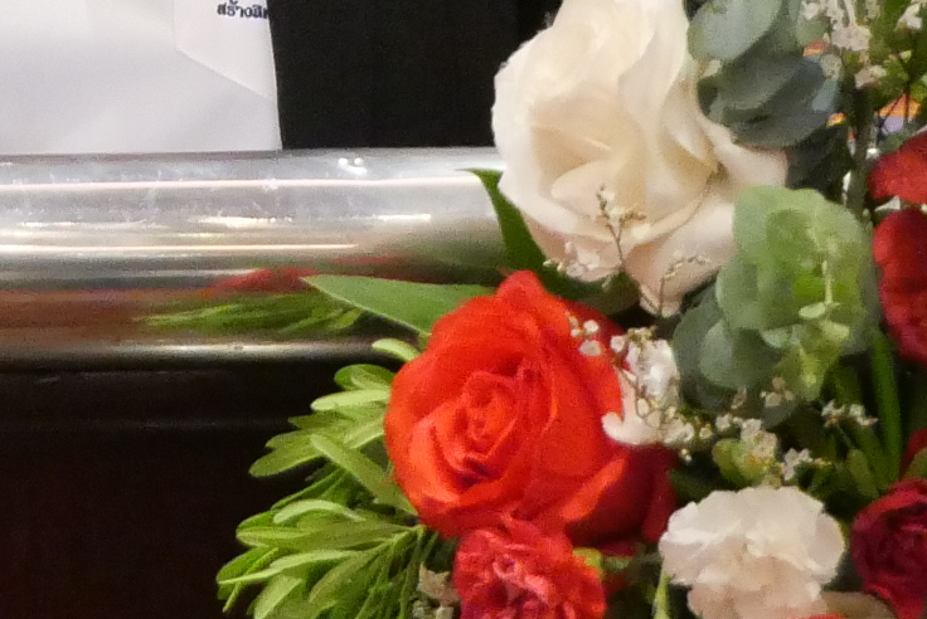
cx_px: -219
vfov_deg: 5.8
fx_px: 6107
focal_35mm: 237
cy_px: -228
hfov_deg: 8.6
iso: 3200
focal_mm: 23
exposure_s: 1/60
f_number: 4.3
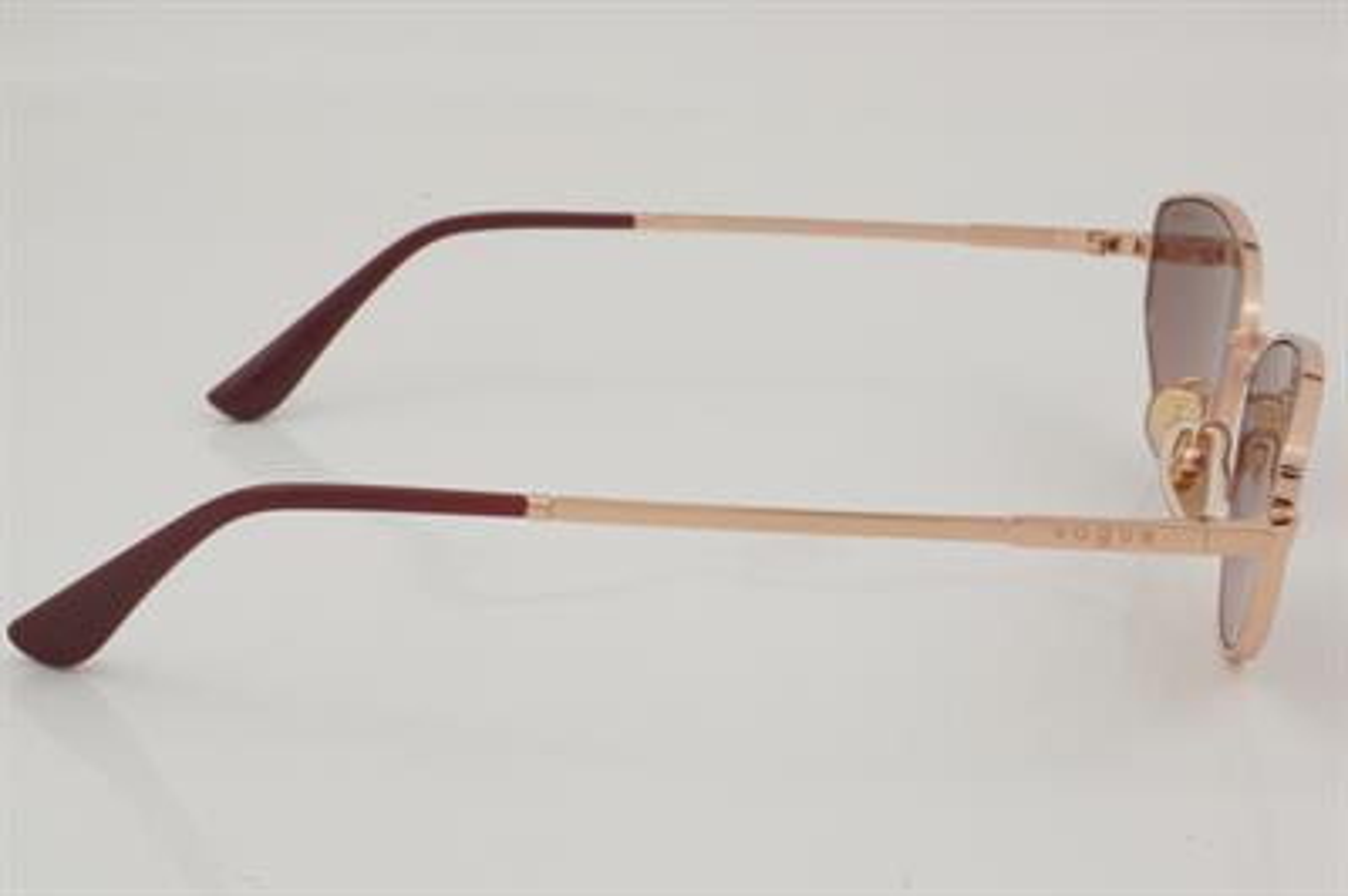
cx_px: 674
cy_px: 448
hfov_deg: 27.0
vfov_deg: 18.2
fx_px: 2806
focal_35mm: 75
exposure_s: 1/3
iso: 100
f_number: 32
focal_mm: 50
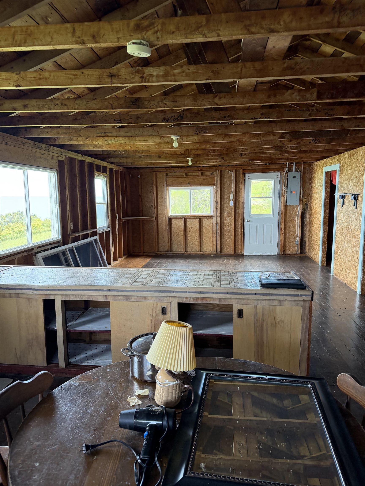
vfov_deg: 71.6
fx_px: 337
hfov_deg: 56.8
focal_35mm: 24
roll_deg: +0.1
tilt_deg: -9.2
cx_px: 182
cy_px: 243
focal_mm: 6.76
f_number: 1.78
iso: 200
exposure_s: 1/97
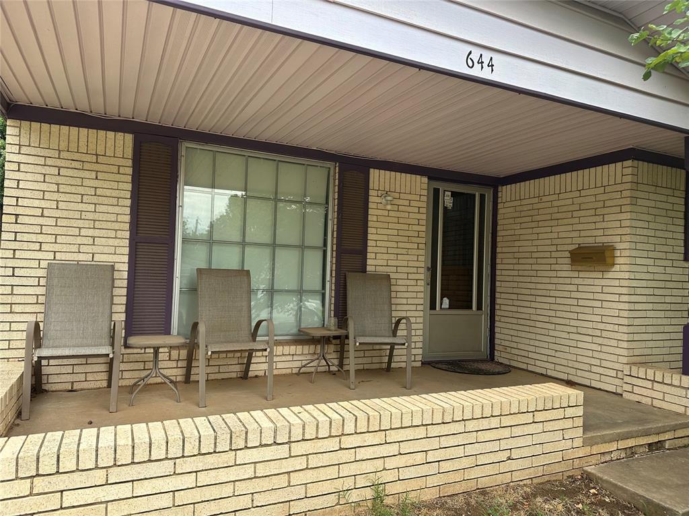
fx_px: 478
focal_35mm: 24
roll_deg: -2.6
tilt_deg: +2.0
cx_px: 344
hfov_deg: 71.6
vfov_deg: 56.8
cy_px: 258
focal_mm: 6.86
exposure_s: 1/1304
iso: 80
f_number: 1.78
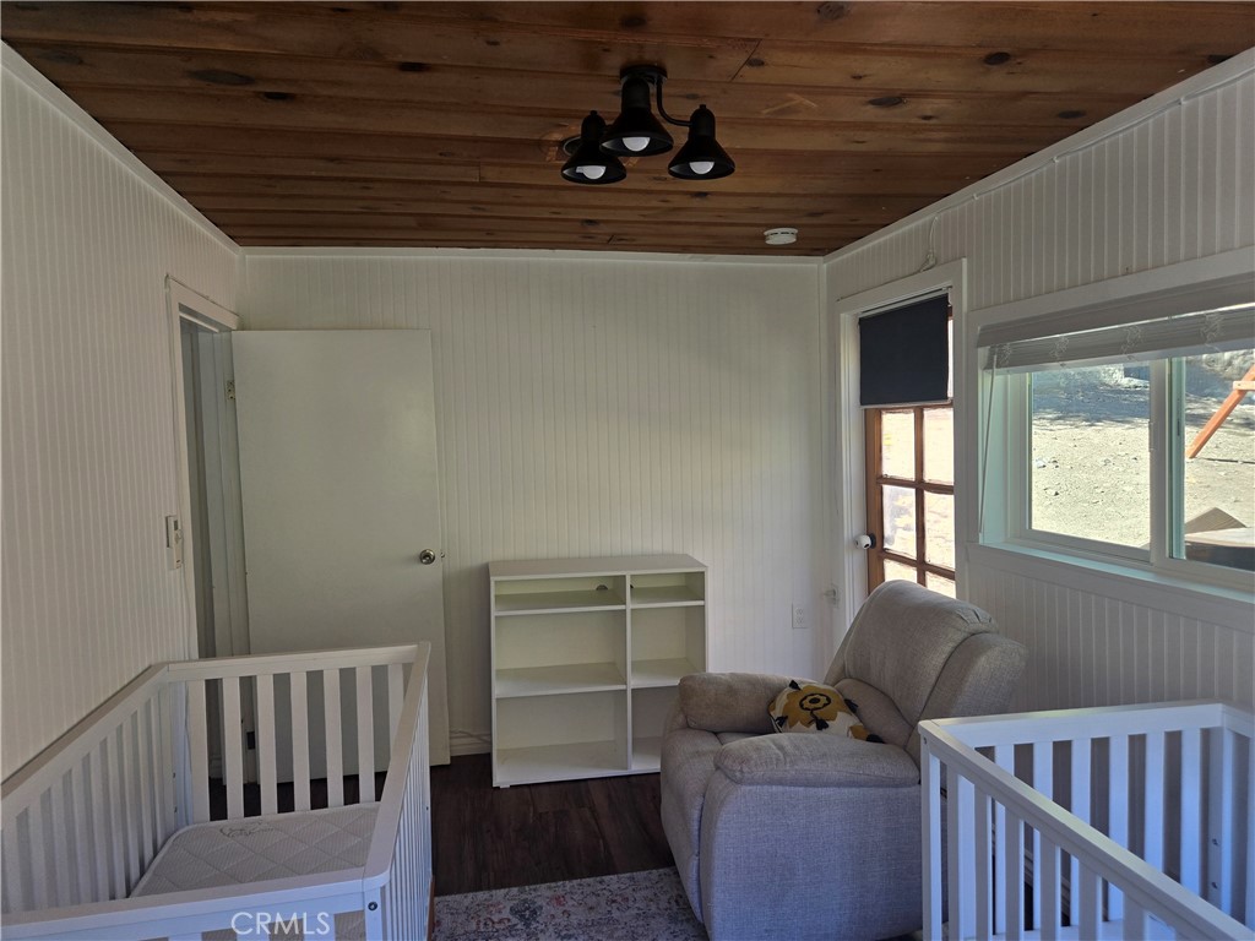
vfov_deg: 58.9
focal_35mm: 23
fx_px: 834
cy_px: 470
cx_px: 628
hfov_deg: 73.9
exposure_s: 1/180
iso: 80
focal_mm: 5.4
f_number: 1.8
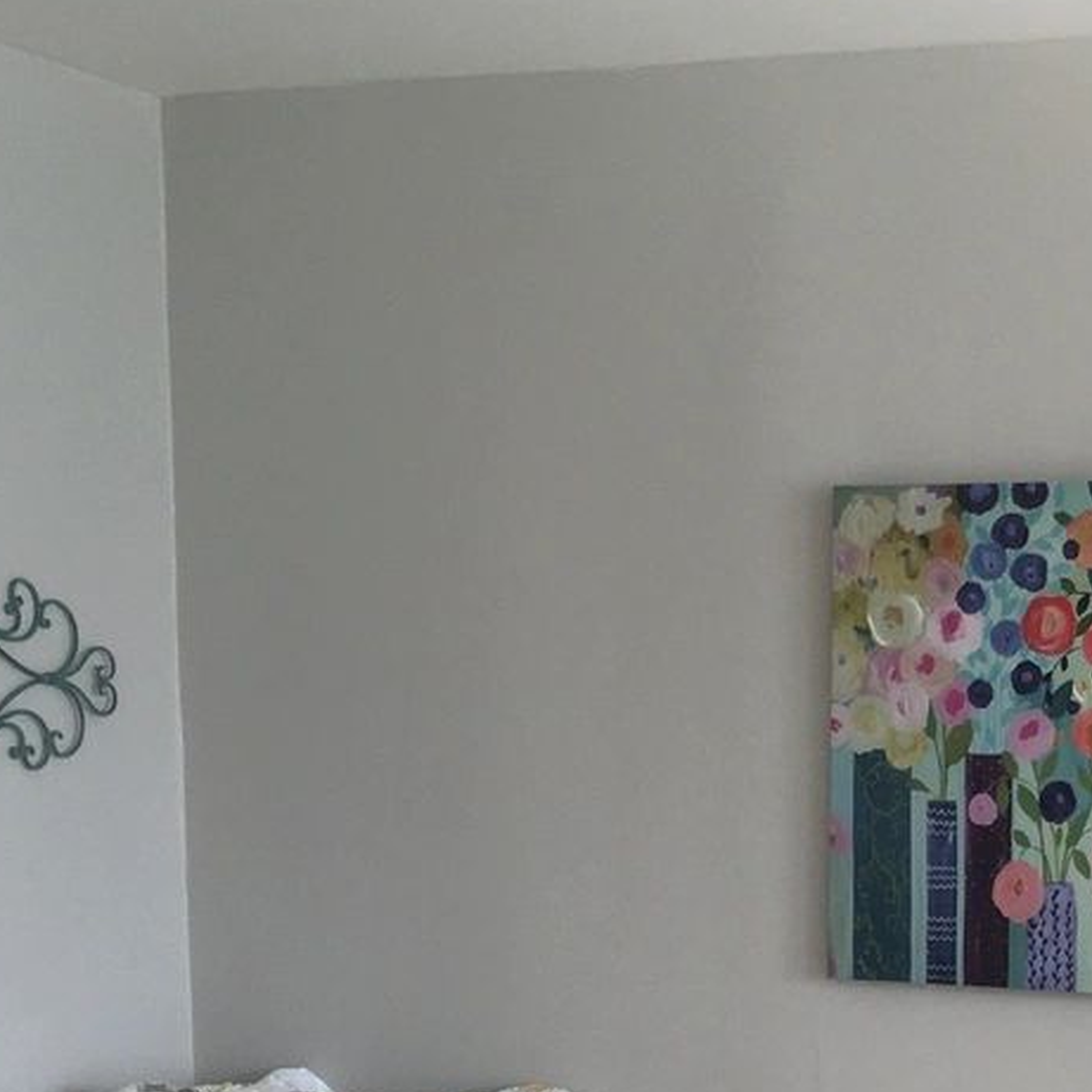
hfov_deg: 21.2
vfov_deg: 20.6
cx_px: 952
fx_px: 2855
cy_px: 1210
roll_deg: -0.7
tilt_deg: -7.4
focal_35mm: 80
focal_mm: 4.15
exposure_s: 1/120
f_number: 2.2
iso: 40
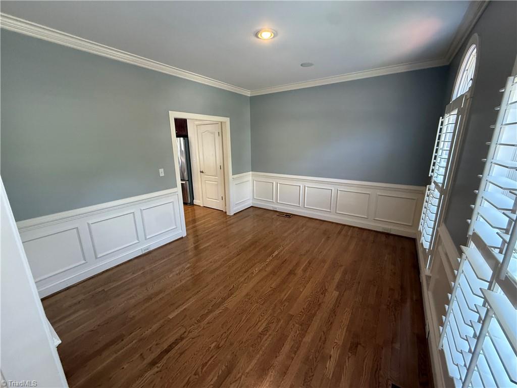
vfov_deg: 85.7
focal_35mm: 14
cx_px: 258
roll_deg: +1.8
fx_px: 209
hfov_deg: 102.1
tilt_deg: -14.8
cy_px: 194
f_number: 2.2
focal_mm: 2.22
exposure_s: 1/120
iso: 400
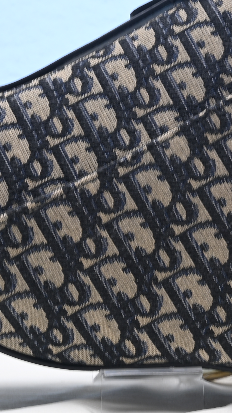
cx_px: 232
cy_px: 112
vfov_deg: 17.8
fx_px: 1312
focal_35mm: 120
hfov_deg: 10.0
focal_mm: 38
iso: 100
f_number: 16
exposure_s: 1/2
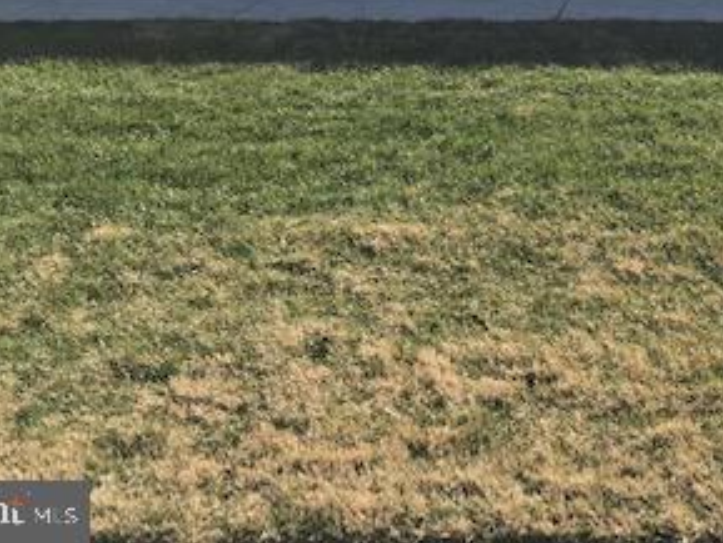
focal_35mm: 62
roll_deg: +0.2
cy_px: -55
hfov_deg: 29.4
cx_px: 695
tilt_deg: -6.2
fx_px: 1295
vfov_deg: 22.3
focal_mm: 3.99
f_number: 1.8
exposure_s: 1/1570
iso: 20
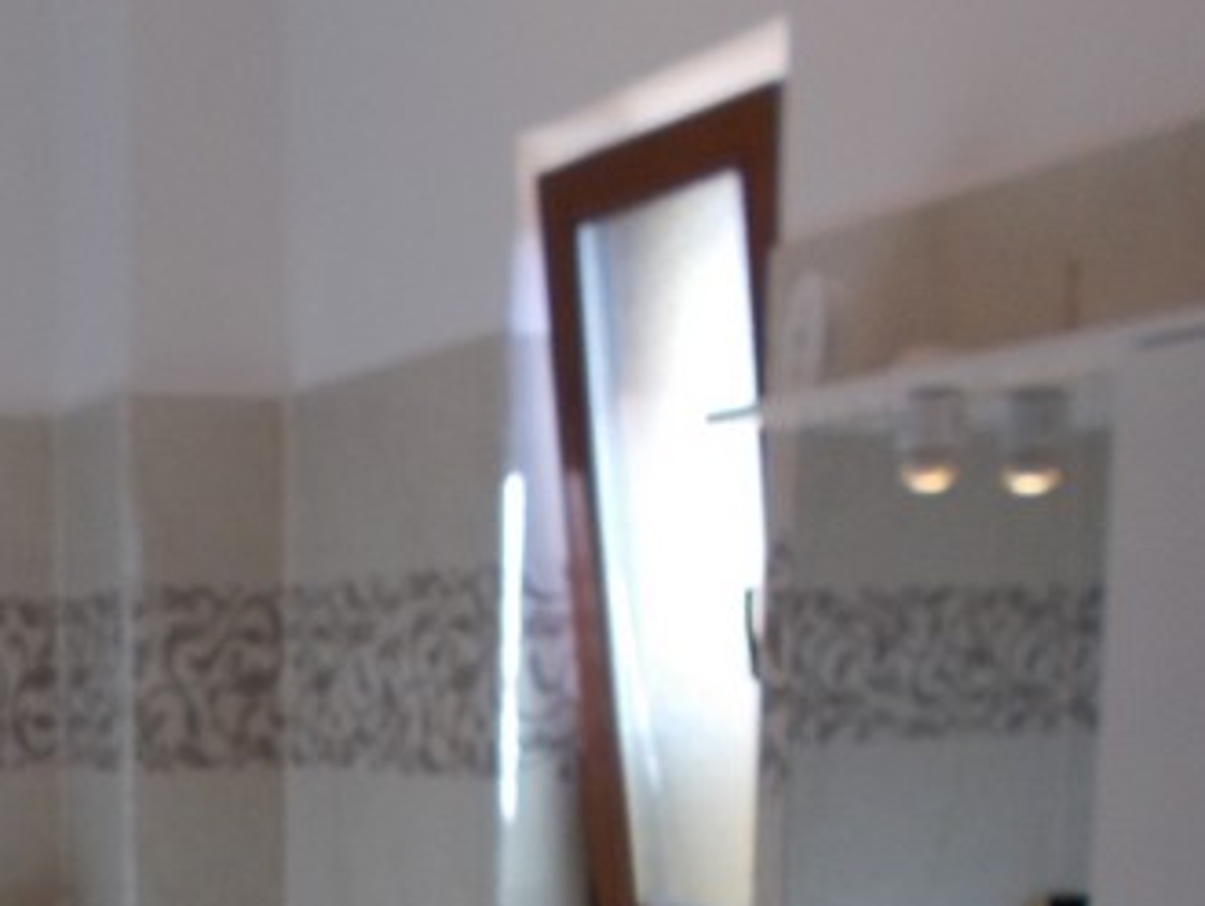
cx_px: 84
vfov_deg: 21.9
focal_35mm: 63
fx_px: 2195
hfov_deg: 29.2
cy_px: 1034
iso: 80
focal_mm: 4.6
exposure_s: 1/25
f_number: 3.2
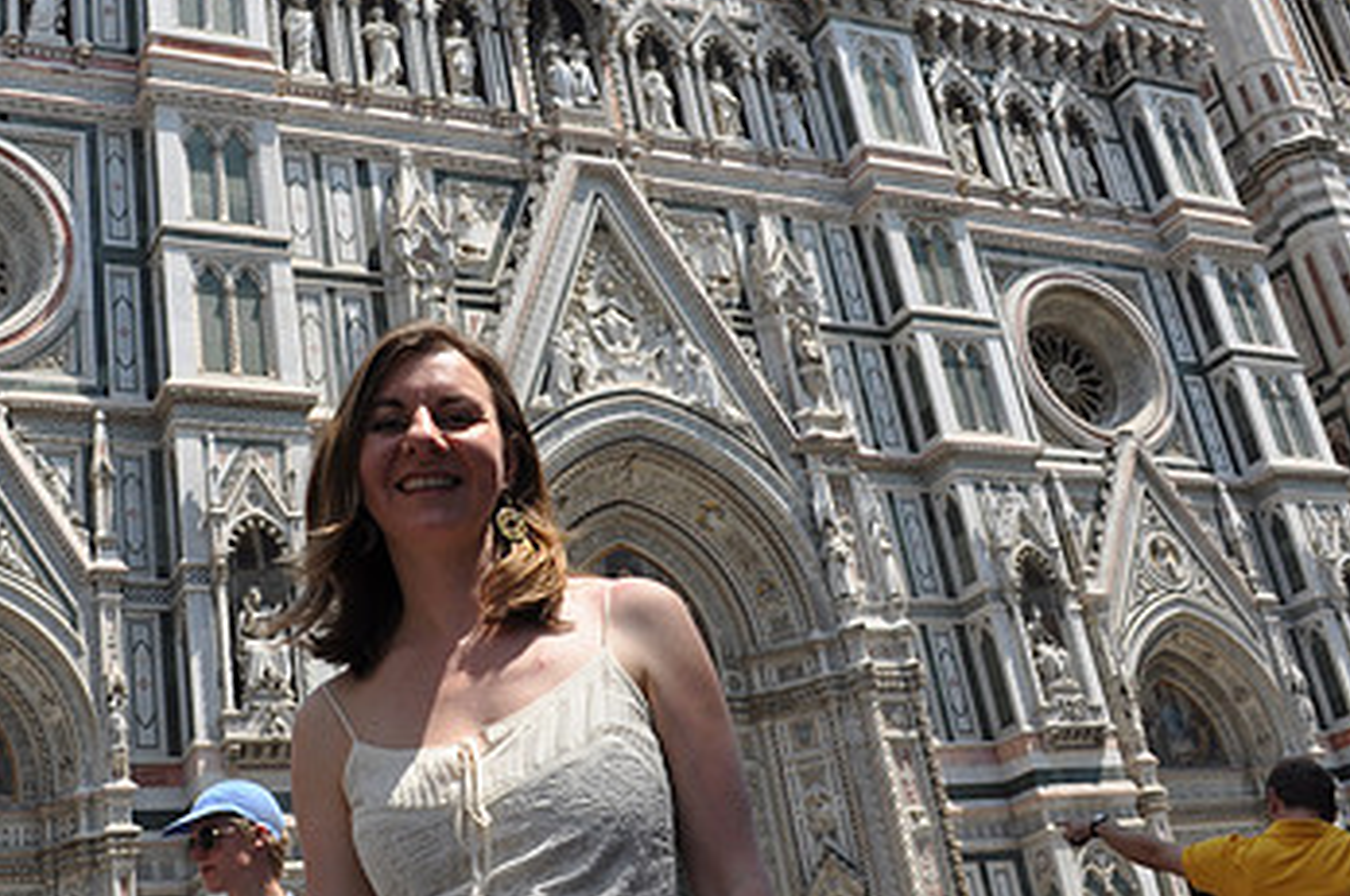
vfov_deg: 29.8
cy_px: 409
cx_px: 485
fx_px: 1685
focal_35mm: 45
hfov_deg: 43.2
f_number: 9
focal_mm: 18
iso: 200
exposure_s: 1/320
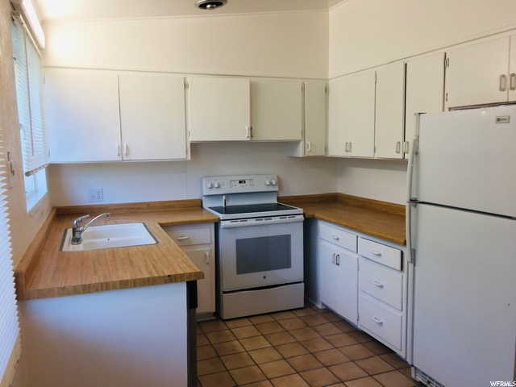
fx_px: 432
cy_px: 194
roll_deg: +1.0
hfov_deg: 61.7
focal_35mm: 29
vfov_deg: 48.2
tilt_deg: -5.5
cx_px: 258
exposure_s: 1/60
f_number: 2.2
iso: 32
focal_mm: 4.15
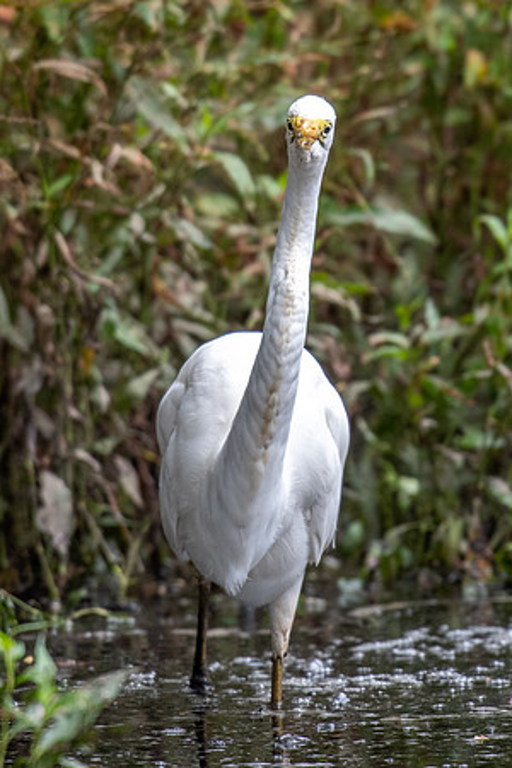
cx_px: 289
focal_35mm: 1029
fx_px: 21941
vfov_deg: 2.0
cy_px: 135
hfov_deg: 1.3
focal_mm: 410
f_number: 5.6
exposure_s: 1/250
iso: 560
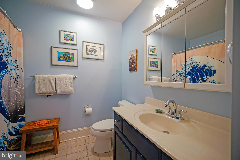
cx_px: 120
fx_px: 100
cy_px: 80
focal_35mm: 15
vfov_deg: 77.3
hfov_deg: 100.4
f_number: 2.8
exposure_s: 1/30
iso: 100
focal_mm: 10
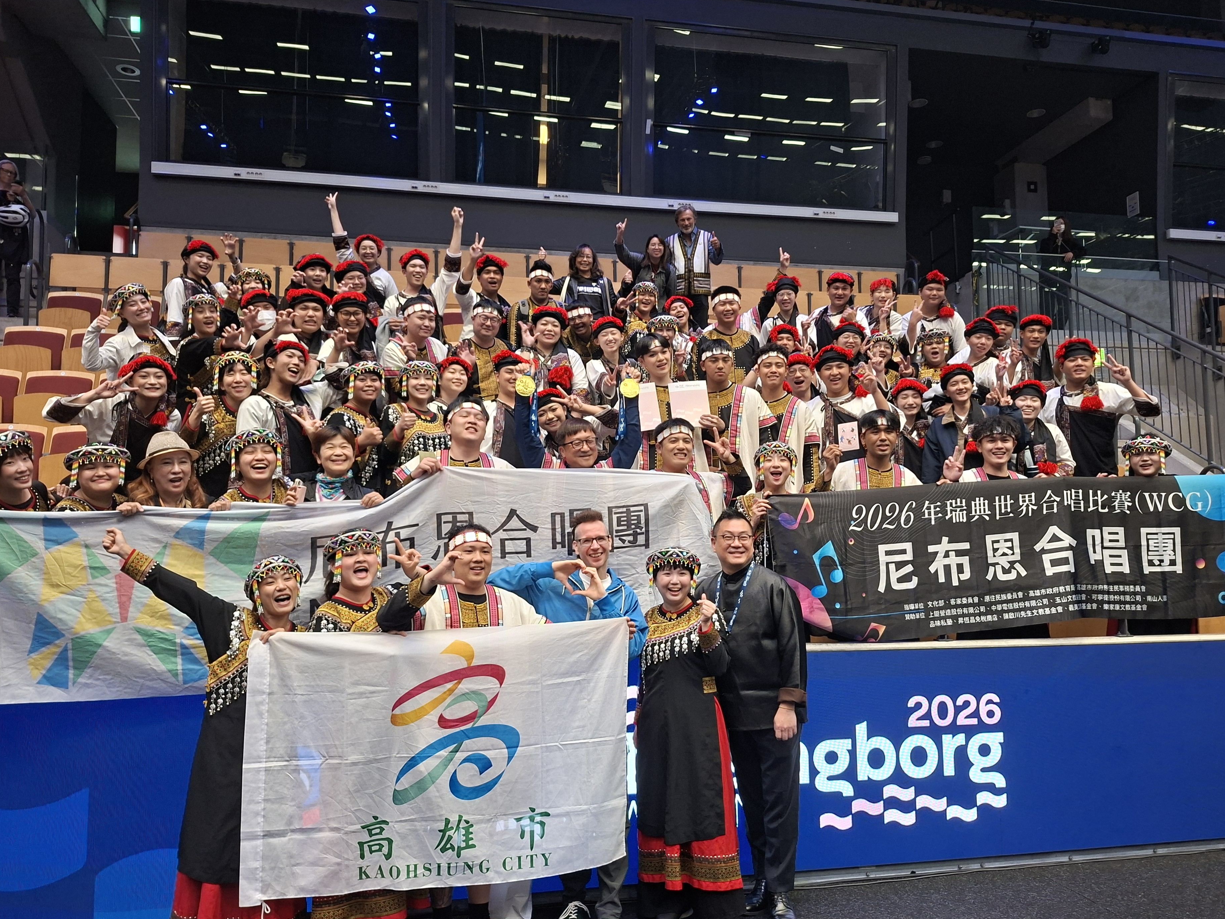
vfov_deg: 54.9
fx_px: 885
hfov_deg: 69.4
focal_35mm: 25
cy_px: 459
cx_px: 611
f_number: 1.8
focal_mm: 5.54
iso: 320
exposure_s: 1/50
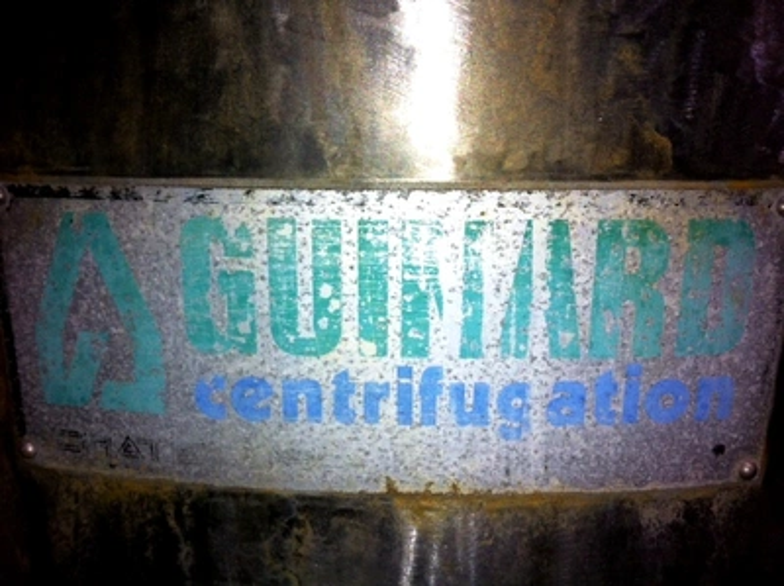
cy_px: 293
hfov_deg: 52.7
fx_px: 792
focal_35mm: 35
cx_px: 392
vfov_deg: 40.6
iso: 80
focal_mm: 3.85
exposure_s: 1/75
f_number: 2.8
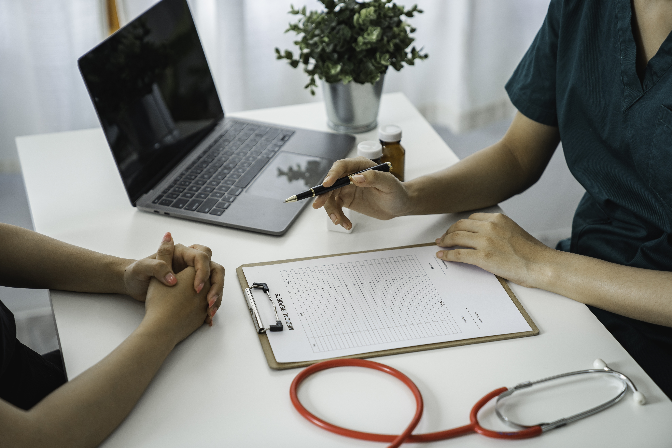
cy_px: 224
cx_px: 336
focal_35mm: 70
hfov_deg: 28.8
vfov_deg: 19.5
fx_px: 1307
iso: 200
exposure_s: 1/160
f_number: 2.8
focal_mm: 70
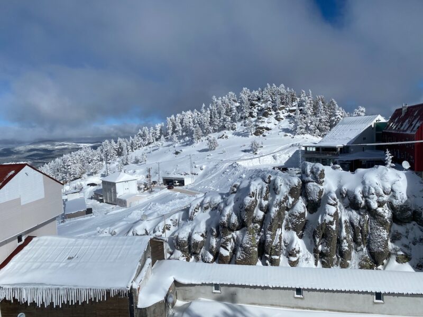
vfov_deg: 53.1
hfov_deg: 67.3
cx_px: 212
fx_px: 318
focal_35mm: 26
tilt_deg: -6.6
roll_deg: +3.0
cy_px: 158
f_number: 1.8
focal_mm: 4.25
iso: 32
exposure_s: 1/11494
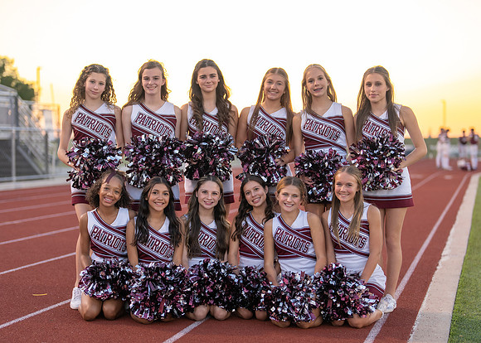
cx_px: 254
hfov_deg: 29.8
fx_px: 903
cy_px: 191
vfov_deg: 21.5
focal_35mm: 66
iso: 100
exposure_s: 1/400
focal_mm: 50
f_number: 1.2
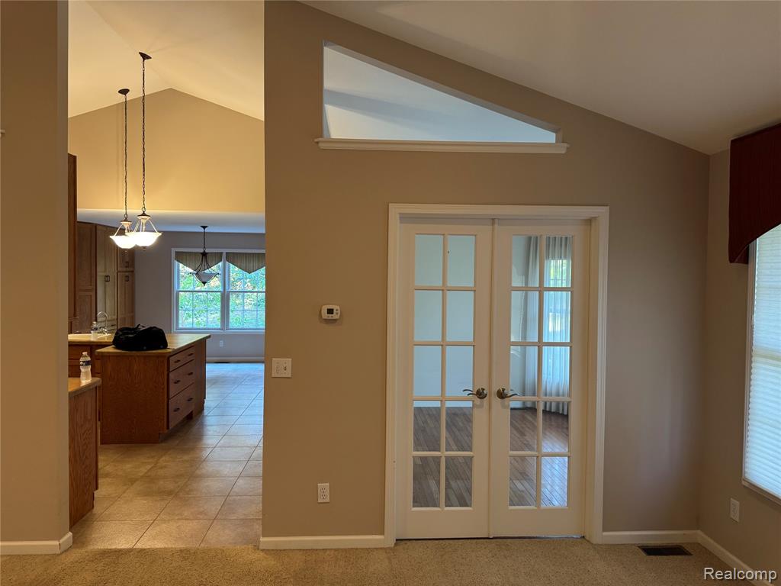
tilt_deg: -1.8
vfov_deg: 56.8
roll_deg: -0.7
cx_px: 390
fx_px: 541
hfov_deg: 71.6
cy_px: 293
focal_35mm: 24
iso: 200
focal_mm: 6.76
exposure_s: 1/60
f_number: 1.78
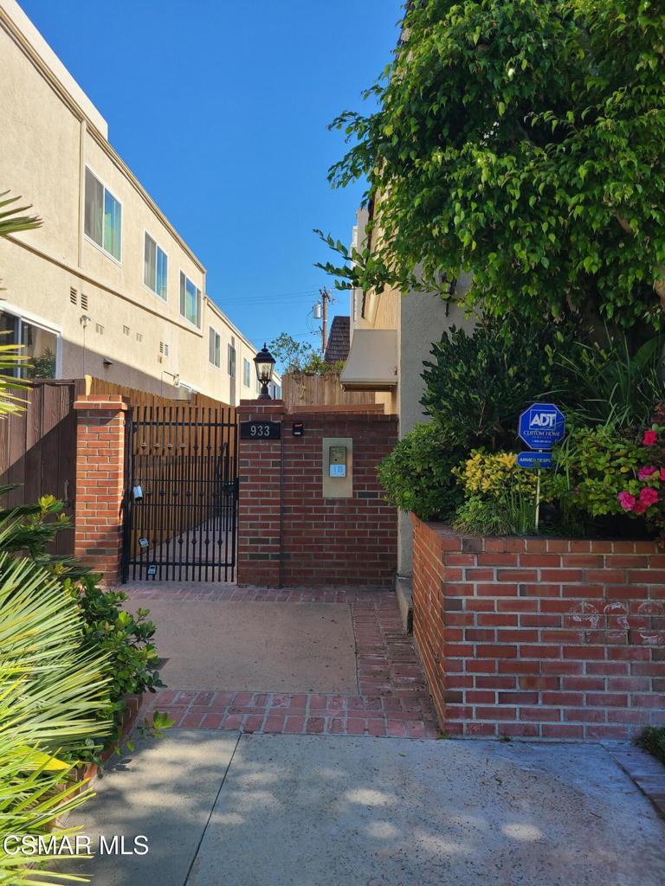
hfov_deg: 53.1
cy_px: 443
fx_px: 666
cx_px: 332
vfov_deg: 67.3
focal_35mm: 26
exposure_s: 1/932
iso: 40
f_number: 1.8
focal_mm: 5.4
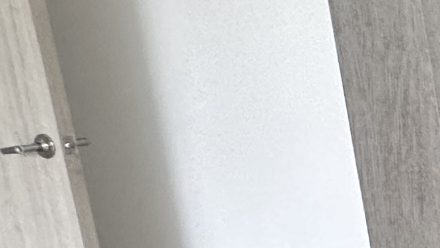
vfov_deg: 12.9
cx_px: 1239
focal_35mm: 93
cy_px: 214
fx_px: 1085
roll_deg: -0.1
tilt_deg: -11.3
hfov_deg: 12.4
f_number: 2.2
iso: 160
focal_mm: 2.22
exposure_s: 1/120
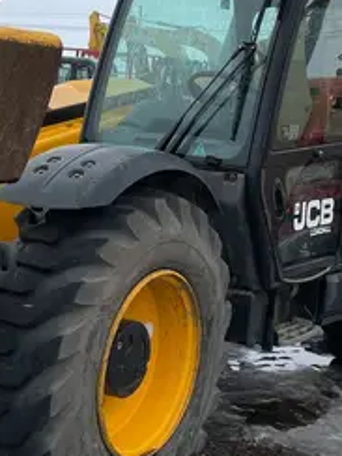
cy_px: 167
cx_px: 183
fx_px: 1028
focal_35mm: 78
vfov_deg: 24.9
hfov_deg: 18.9
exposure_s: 1/1531
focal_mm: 4.2
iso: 32
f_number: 1.6
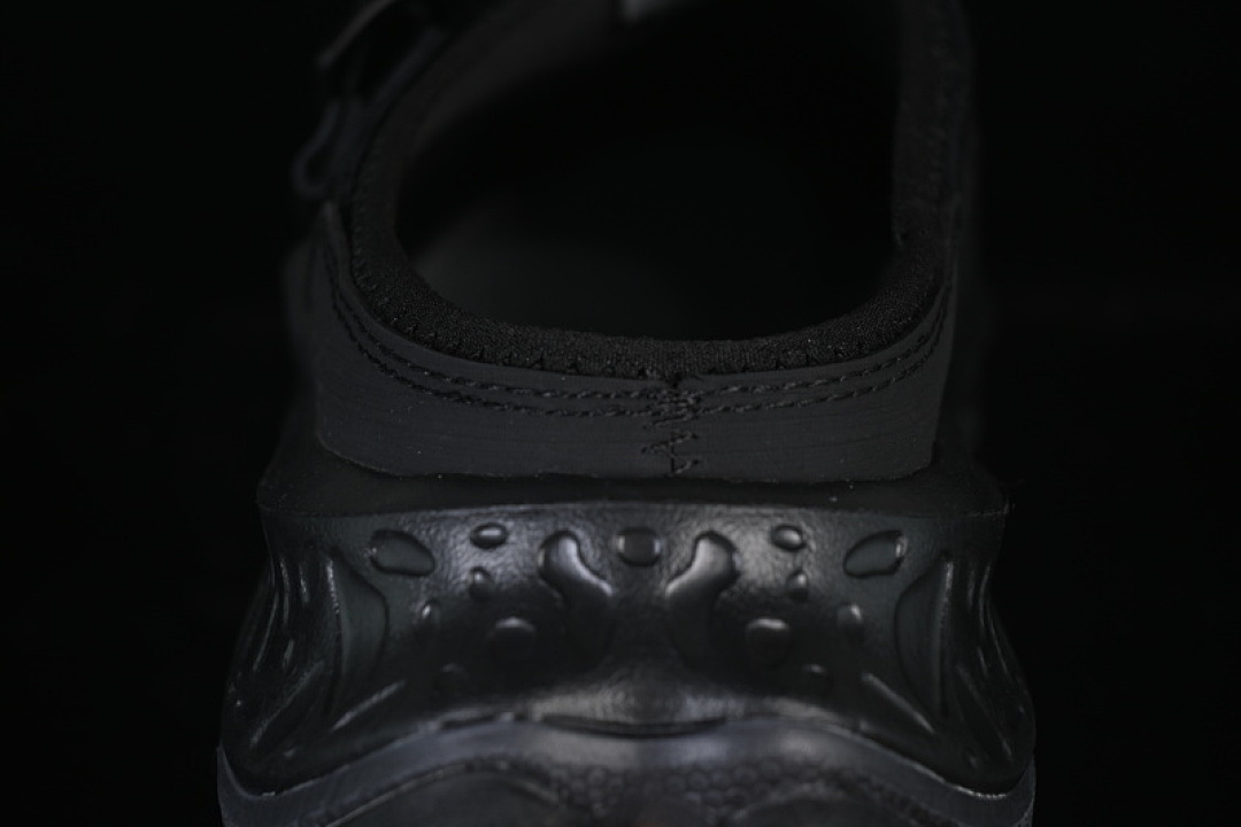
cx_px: 620
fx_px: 2585
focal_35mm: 75
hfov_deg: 27.0
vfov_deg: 18.2
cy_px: 414
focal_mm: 50
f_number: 6.3
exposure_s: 1/50
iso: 160
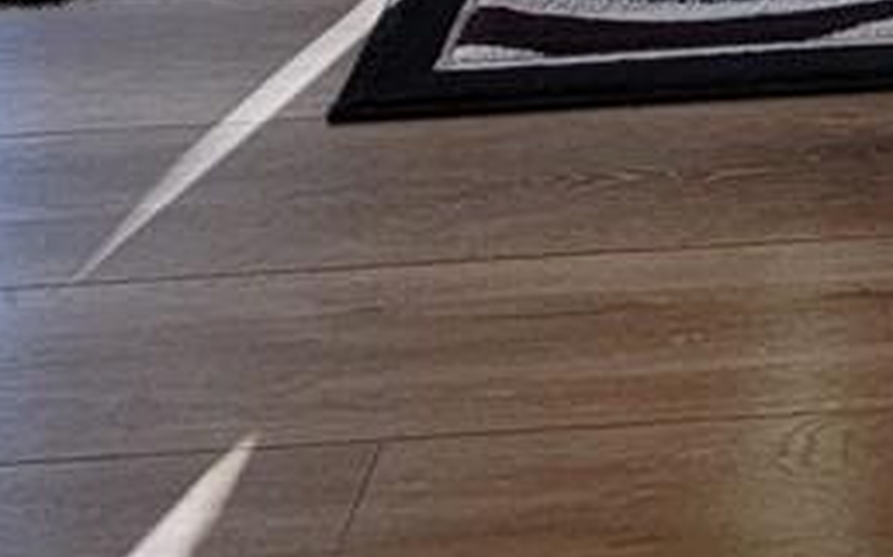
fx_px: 3844
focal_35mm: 158
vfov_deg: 7.0
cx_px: 1651
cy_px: -1373
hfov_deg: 12.1
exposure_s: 1/120
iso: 80
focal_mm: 6.7
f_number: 1.8
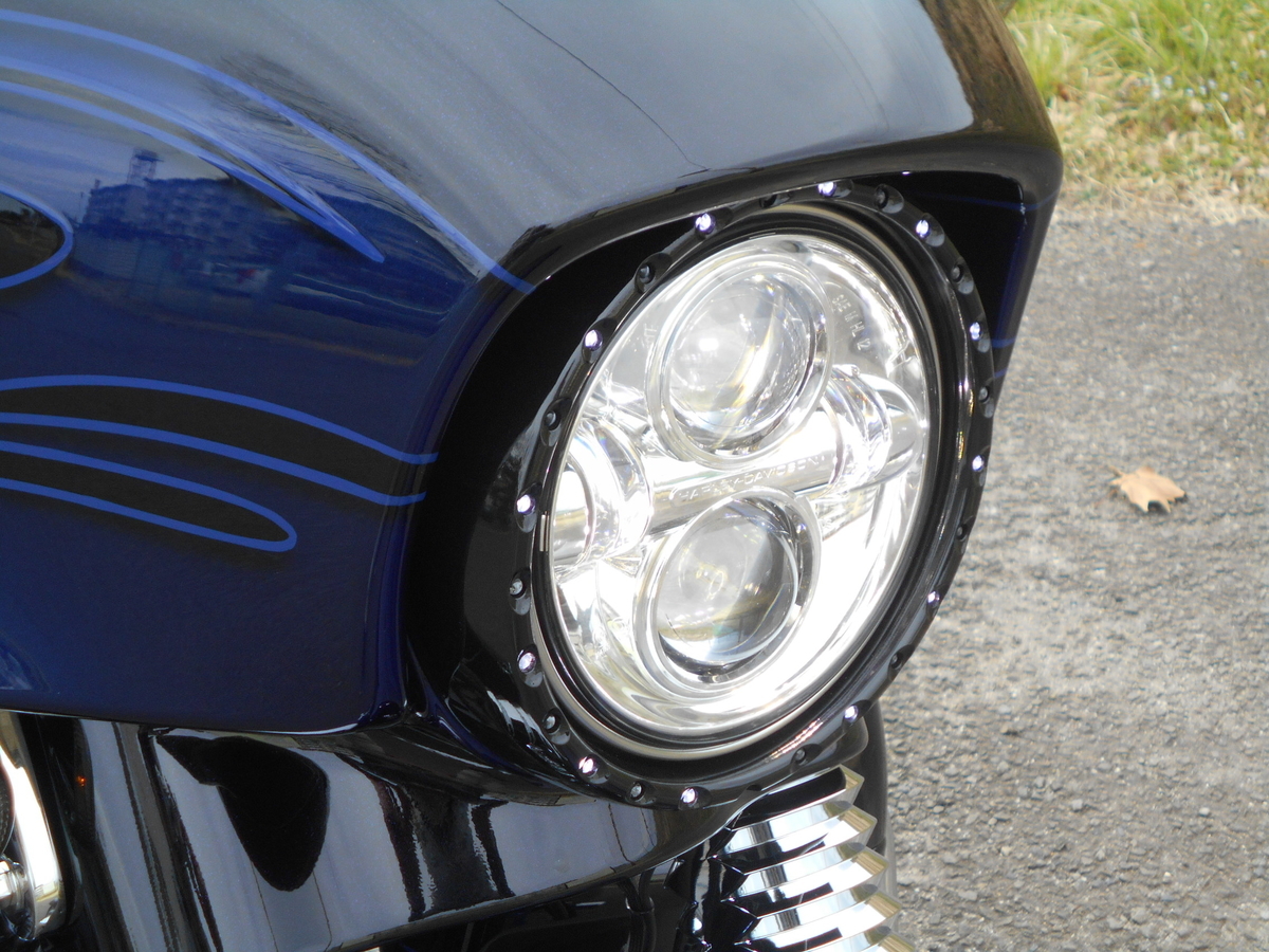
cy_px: 476
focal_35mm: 58
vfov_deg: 25.2
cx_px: 634
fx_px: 2126
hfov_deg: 33.2
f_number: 4.9
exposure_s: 1/250
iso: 125
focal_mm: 10
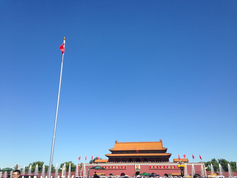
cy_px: 89
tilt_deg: +25.4
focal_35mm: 33
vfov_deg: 42.9
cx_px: 118
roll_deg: -2.3
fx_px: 226
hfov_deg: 55.4
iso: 50
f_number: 2.4
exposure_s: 1/1595
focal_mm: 4.12
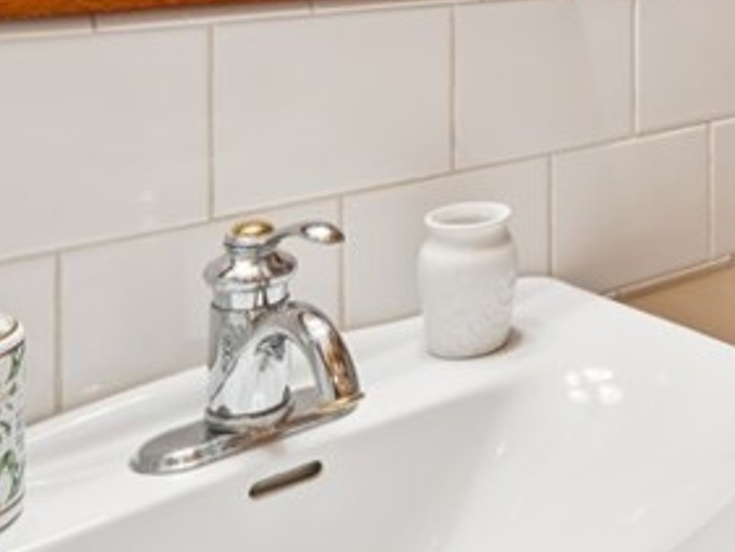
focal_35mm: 58
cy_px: -68
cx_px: 968
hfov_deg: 27.5
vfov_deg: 23.6
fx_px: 1227
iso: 100
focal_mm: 16.5
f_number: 13
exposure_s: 2.5
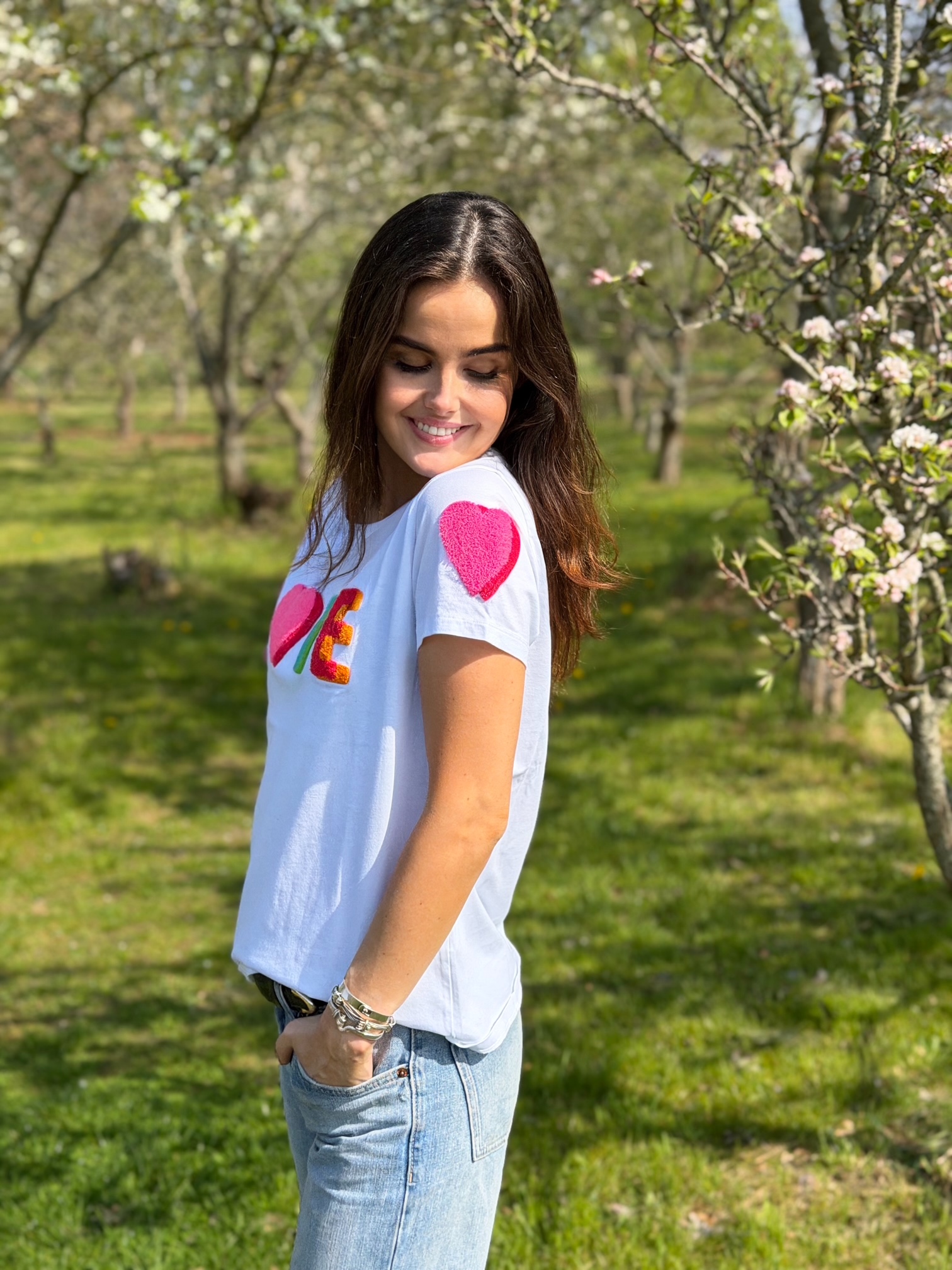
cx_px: 476
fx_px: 1760
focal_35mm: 48
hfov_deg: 30.3
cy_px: 635
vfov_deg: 39.7
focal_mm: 6.76
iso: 100
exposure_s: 1/6024
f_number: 1.78
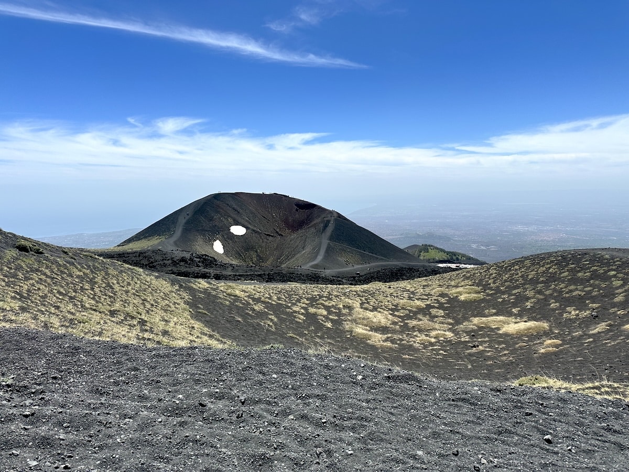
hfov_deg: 71.6
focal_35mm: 24
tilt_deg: -8.3
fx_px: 436
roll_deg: -1.1
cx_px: 314
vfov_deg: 56.8
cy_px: 236
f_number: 1.78
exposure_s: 1/6623
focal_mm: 6.86
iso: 80
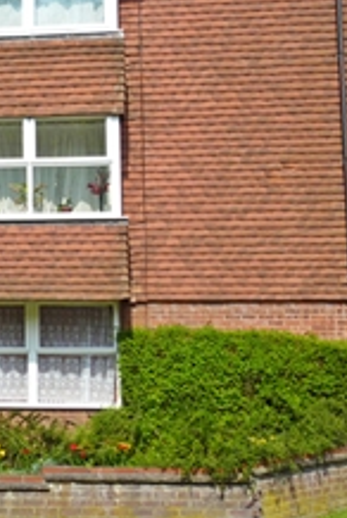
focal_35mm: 80
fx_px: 1153
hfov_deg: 16.2
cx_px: -109
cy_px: 188
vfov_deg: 25.2
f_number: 5
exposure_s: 1/500
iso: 80
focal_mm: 5.7
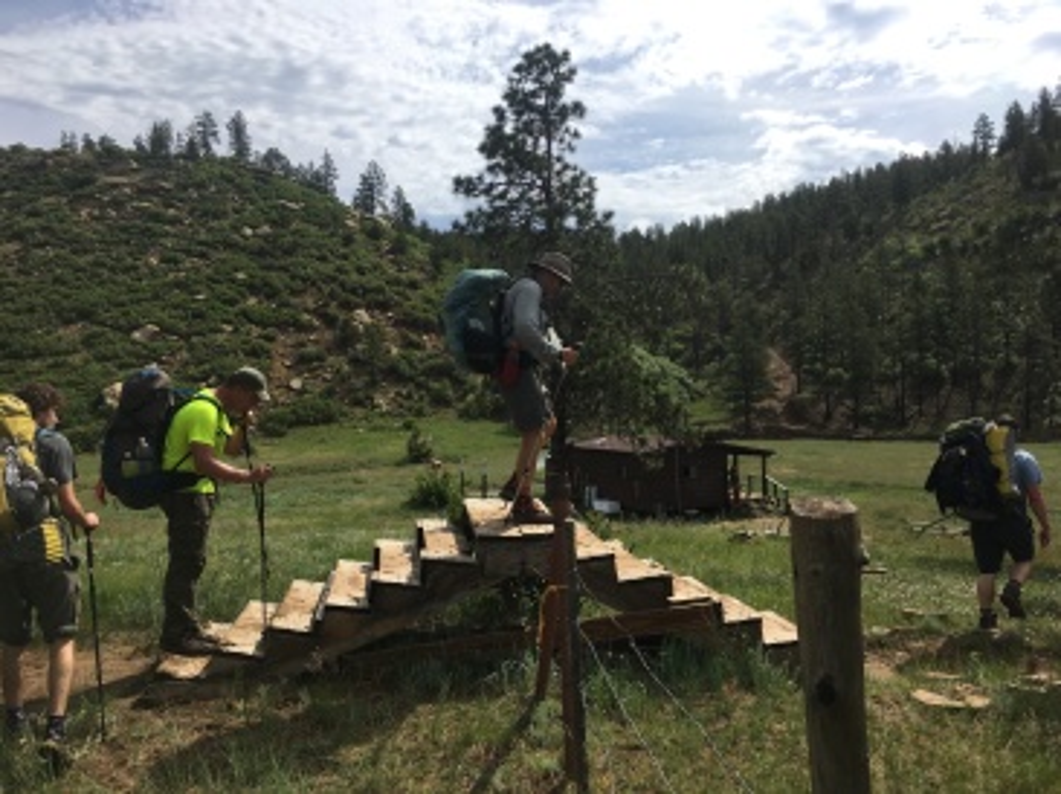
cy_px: 397
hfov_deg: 61.7
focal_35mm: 29
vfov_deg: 48.2
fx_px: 888
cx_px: 530
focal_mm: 4.15
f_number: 2.2
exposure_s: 1/2137
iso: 25
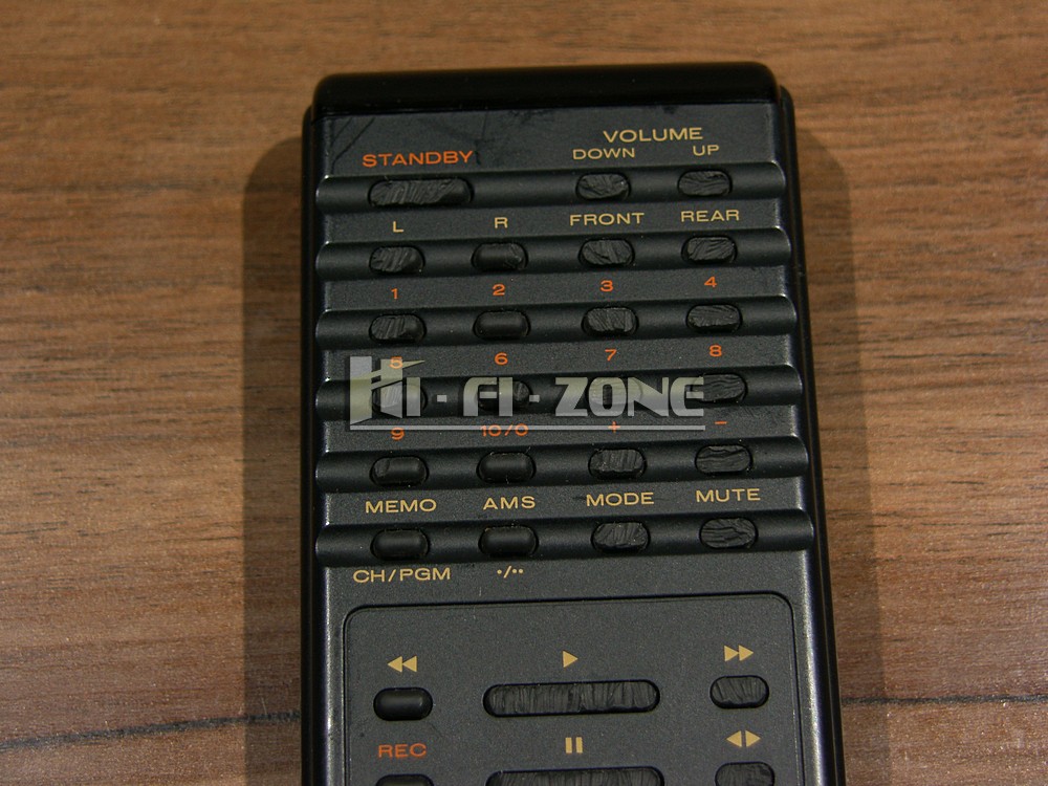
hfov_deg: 26.0
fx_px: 2271
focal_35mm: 75
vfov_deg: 19.6
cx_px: 524
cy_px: 393
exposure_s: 1/80
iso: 50
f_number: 3.2
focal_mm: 19.4
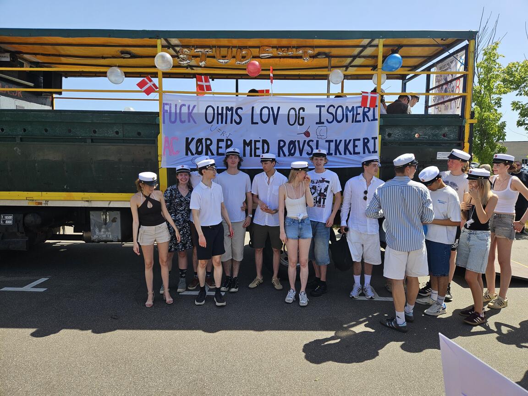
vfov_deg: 58.9
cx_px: 264
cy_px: 198
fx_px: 351
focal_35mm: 23
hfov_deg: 73.9
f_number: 1.8
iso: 25
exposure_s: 1/1093
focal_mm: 5.4
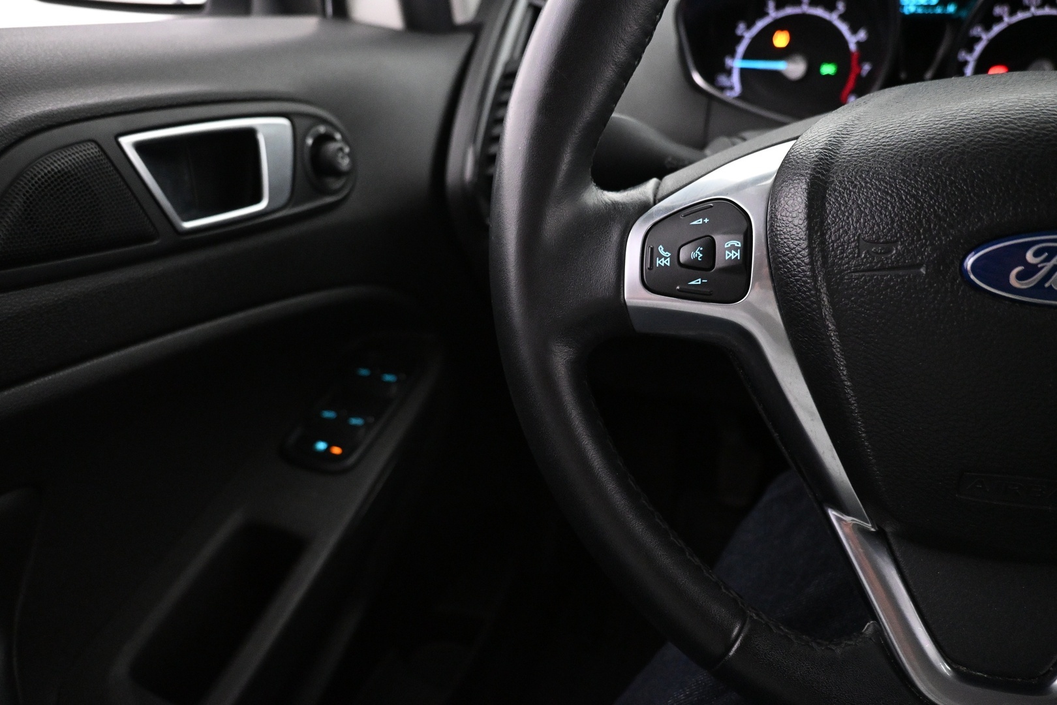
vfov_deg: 53.1
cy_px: 352
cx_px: 528
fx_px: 705
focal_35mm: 24
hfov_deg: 73.7
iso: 4000
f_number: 3.5
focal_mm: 16
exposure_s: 1/50
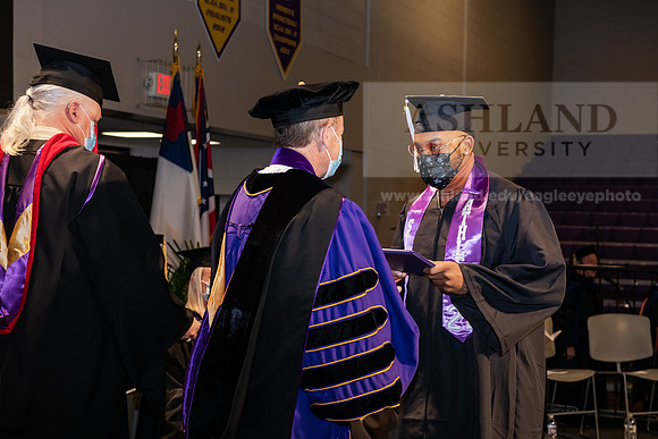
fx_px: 1133
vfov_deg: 21.9
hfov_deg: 32.4
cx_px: 329
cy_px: 220
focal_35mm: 62
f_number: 6.3
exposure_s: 1/200
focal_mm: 62
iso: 1600
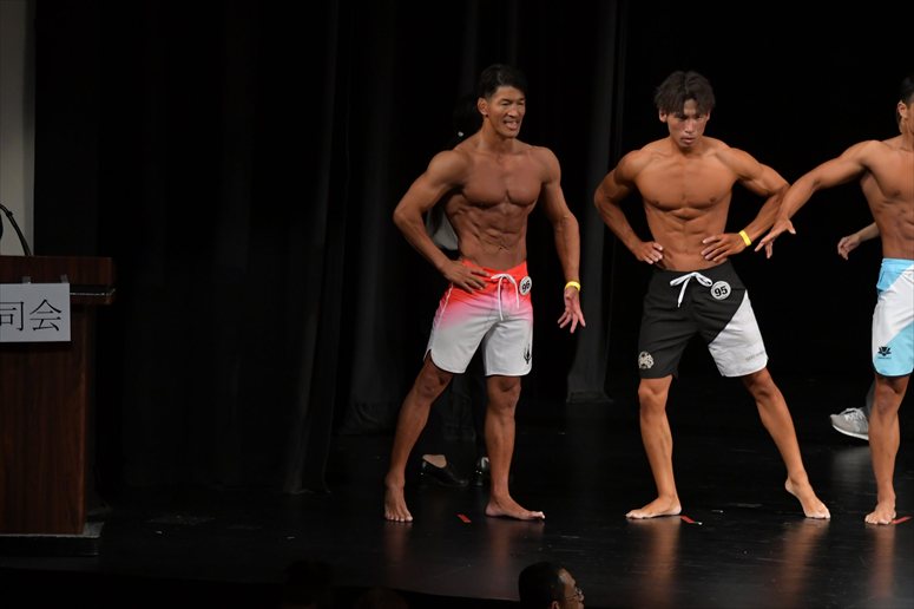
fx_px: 6090
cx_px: 457
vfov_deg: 5.7
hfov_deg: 8.6
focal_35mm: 240
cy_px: 304
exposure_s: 1/400
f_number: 5.6
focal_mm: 160
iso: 3200
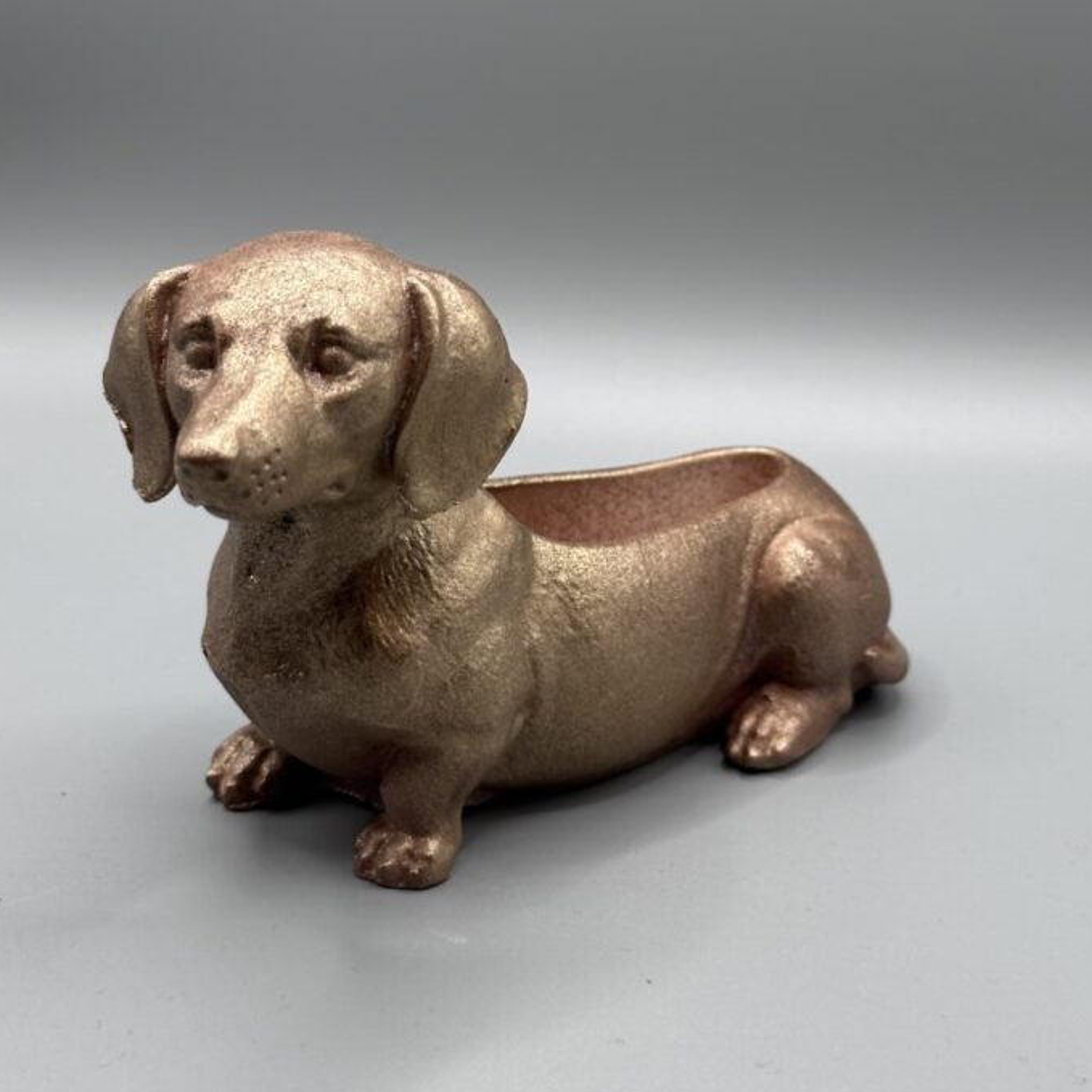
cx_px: 532
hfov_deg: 26.9
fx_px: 2284
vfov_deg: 26.8
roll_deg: +0.4
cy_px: 420
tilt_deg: -15.8
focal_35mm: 64
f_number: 1.78
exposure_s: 1/147
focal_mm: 6.86
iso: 50
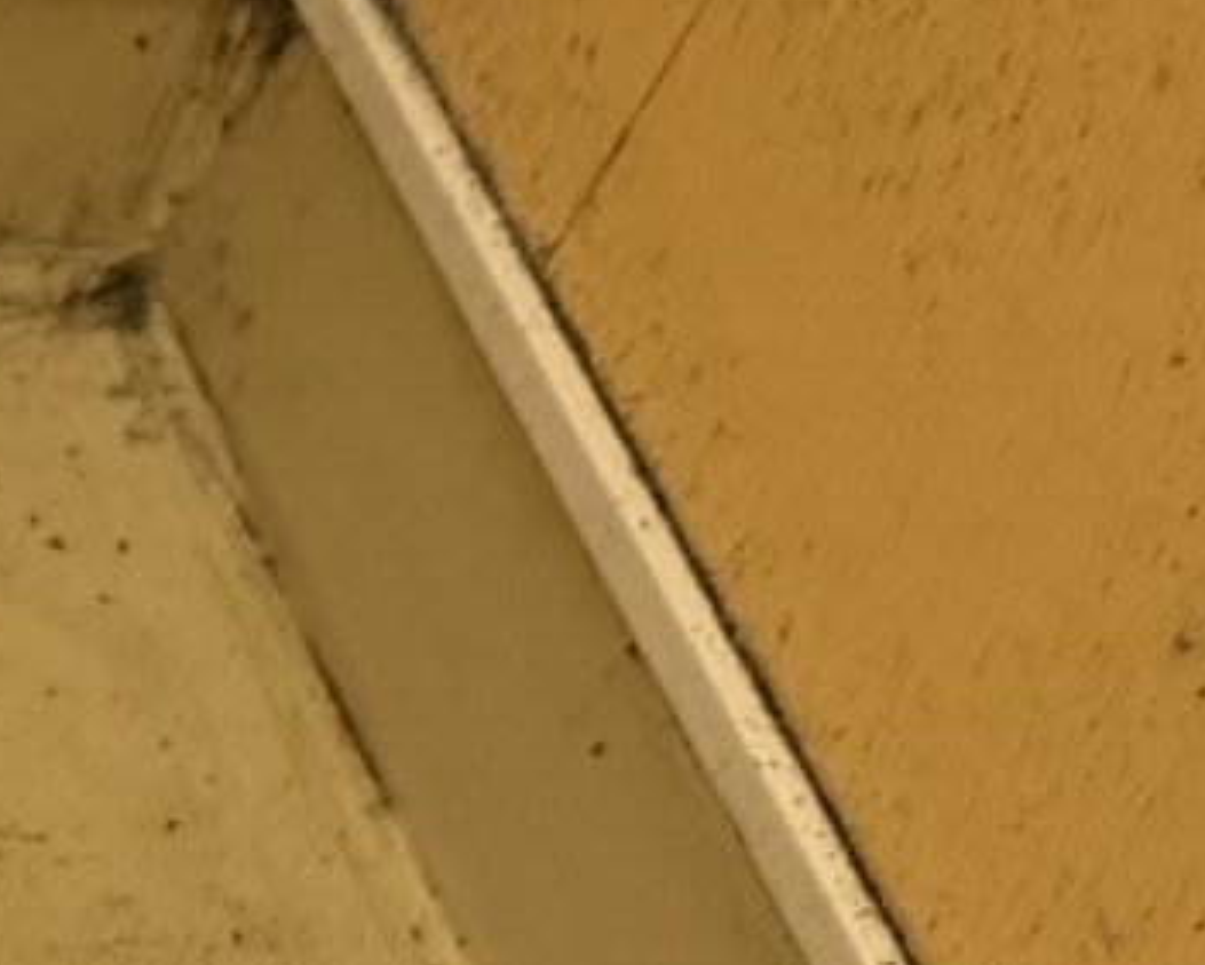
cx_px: -2798
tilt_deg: -50.6
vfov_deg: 8.8
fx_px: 6100
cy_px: 1456
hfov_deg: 8.6
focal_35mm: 171
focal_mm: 6.76
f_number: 1.78
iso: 200
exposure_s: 1/95
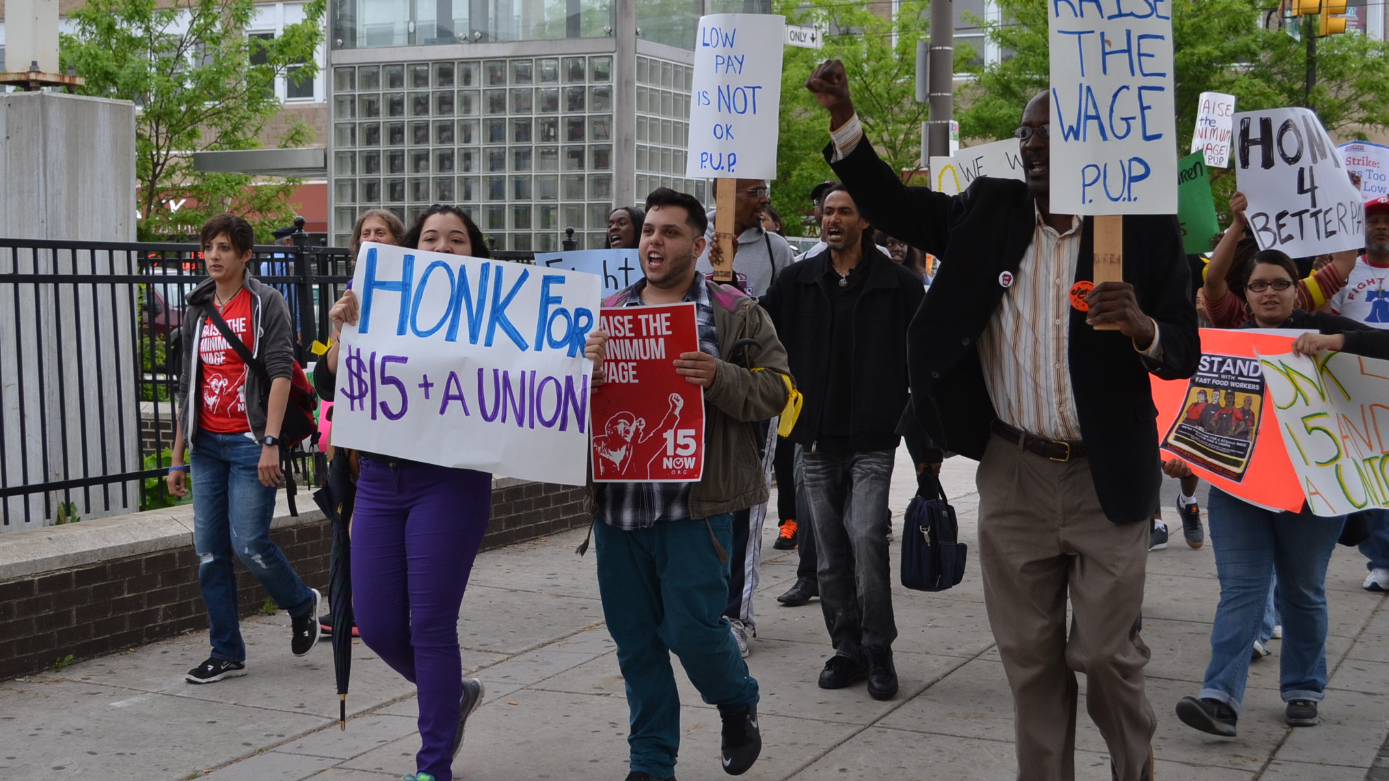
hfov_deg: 36.6
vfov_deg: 21.1
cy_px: 349
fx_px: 2099
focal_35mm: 57
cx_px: 664
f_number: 4.8
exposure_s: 1/320
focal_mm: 32
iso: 400
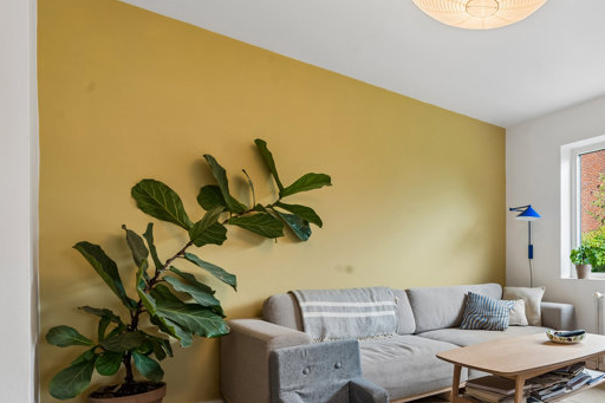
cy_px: 271
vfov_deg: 50.3
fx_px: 420
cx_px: 469
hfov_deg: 66.1
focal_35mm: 25
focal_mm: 16
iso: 250
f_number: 9
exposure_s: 1/6
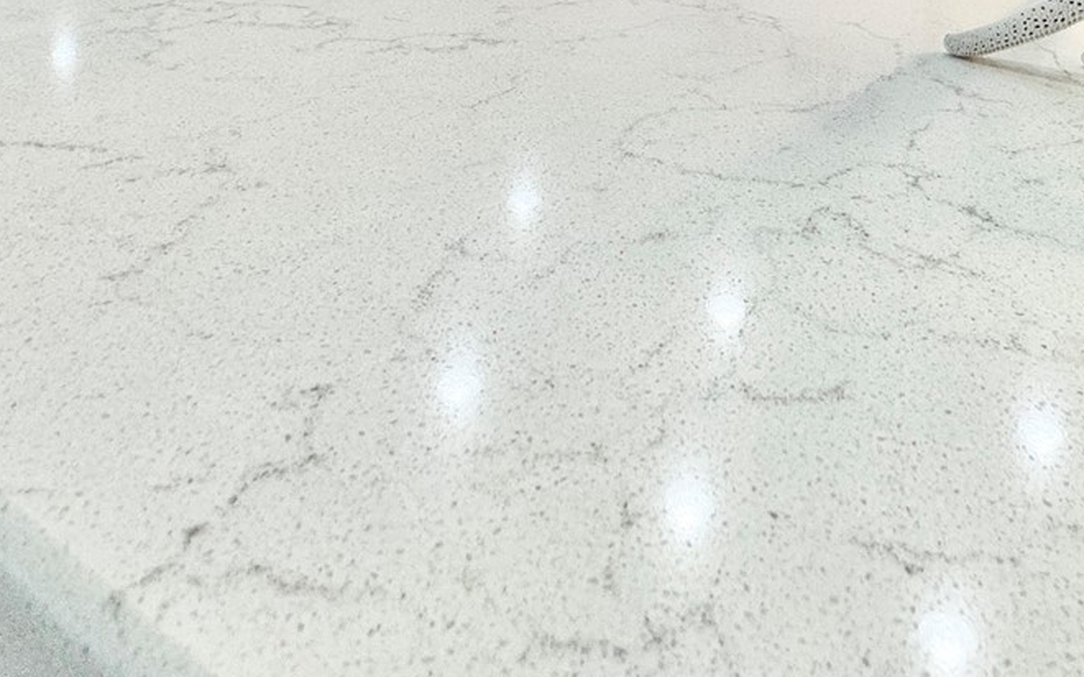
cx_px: 713
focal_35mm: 36
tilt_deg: -4.6
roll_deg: -2.0
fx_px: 1063
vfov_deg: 28.3
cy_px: -230
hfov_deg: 53.1
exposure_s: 1/120
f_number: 2.2
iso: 125
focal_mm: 2.22
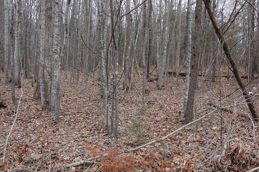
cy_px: 86
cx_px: 130
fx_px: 280
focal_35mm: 39
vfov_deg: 34.1
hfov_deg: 49.6
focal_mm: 26
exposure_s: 1/640
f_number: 13
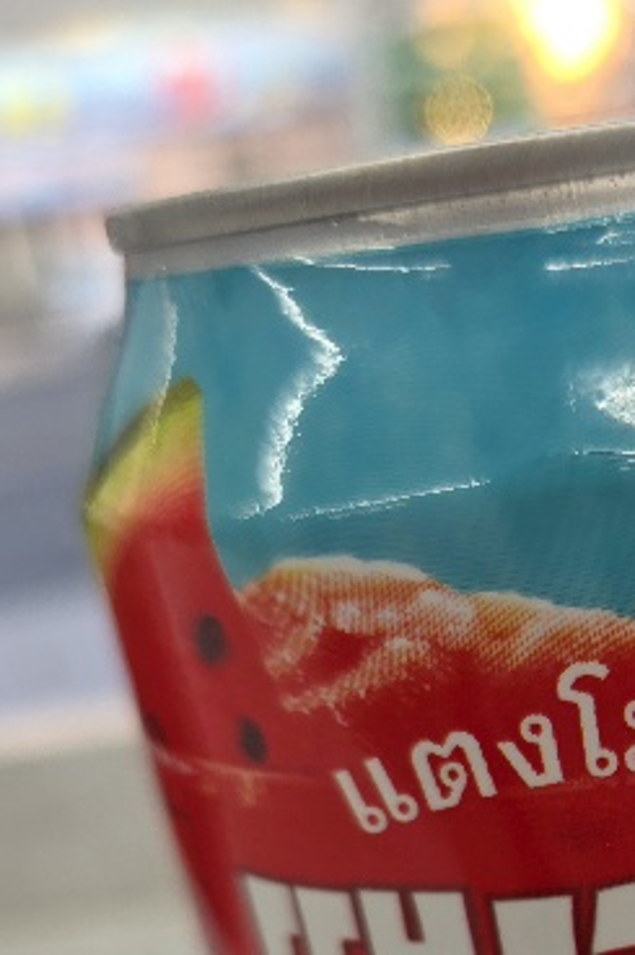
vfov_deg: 35.5
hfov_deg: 24.6
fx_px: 1377
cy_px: 893
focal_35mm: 52
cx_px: 653
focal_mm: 6.3
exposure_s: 1/60.2
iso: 32
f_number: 1.7
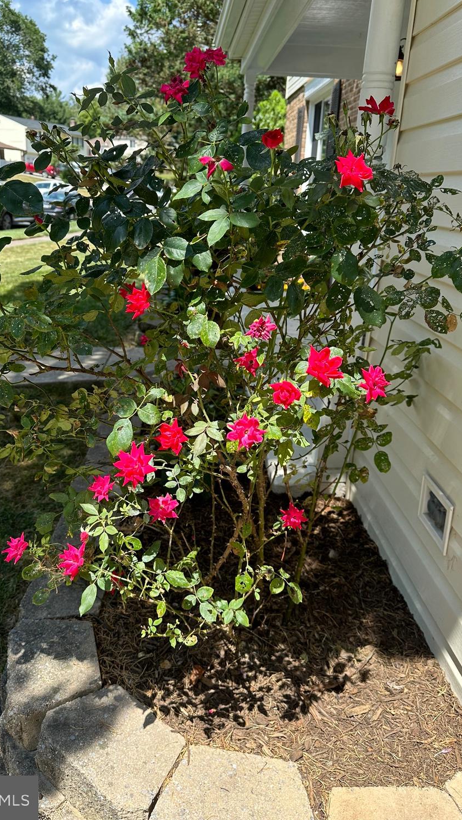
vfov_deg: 69.8
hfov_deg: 42.9
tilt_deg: -17.6
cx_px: 219
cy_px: 397
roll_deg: -2.8
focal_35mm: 27
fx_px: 588
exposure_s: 1/1374
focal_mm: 6.86
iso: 80
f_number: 1.78
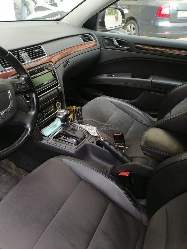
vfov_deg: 65.3
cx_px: 94
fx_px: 194
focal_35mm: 27
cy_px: 124
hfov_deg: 51.4
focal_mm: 5.3
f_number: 1.8
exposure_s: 1/50
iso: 64
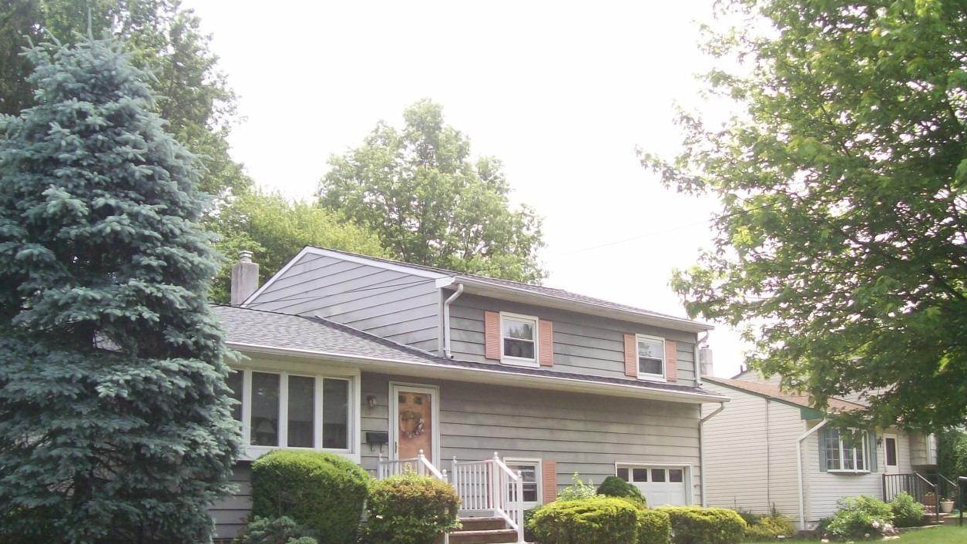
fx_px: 1026
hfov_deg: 50.5
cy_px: 327
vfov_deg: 29.6
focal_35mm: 40
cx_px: 475
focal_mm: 6
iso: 80
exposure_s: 1/603
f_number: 2.7
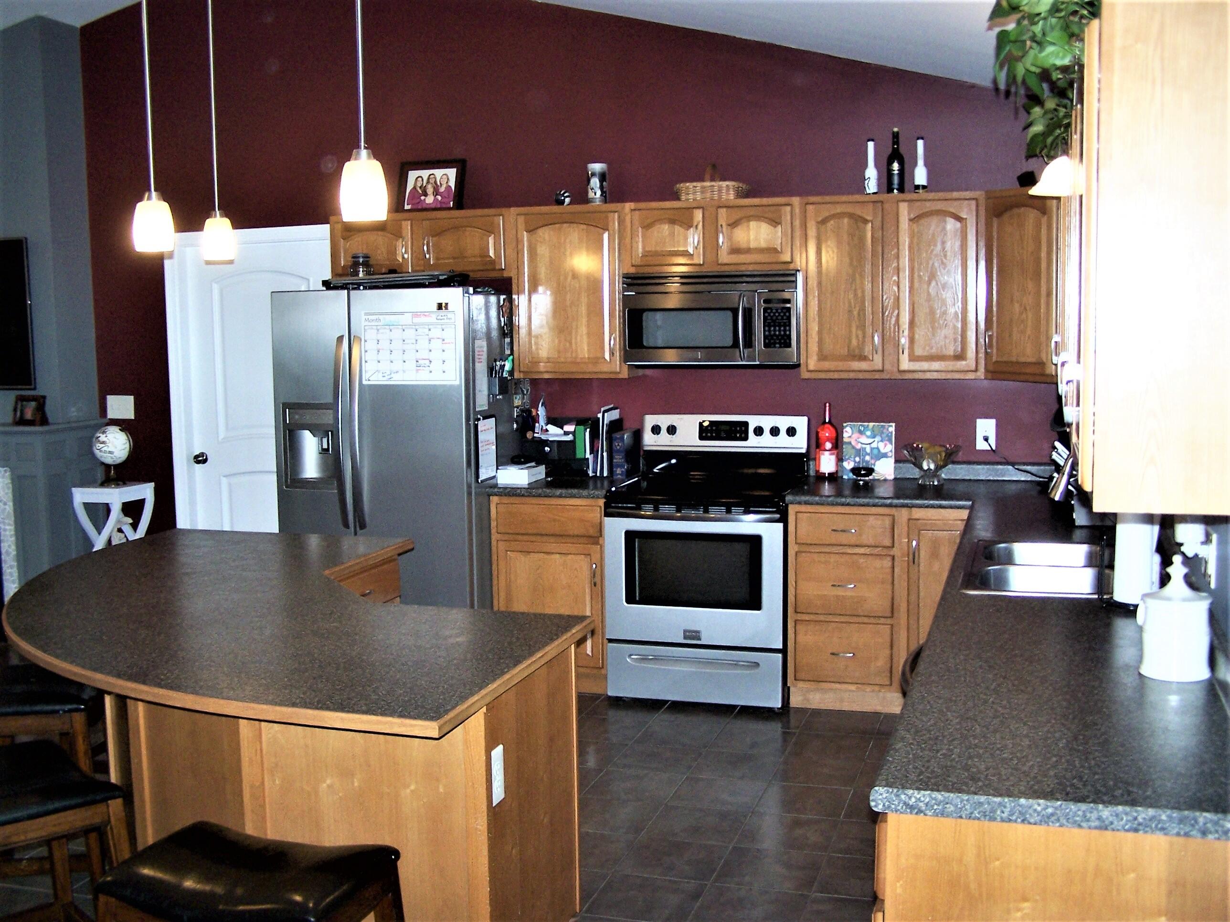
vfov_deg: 37.7
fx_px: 1350
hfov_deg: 49.0
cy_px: 461
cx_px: 615
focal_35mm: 38
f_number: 2.8
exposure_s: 1/60
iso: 140
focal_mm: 6.3
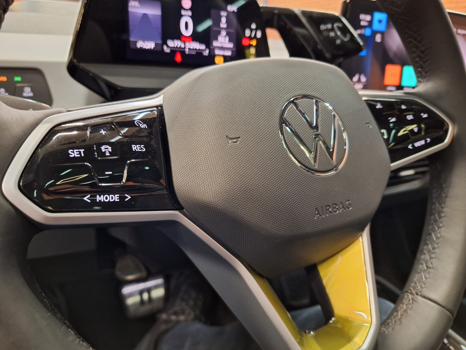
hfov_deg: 73.9
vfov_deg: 58.9
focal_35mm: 23
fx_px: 310
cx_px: 233
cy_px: 175
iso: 640
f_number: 1.8
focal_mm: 5.54
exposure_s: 1/20
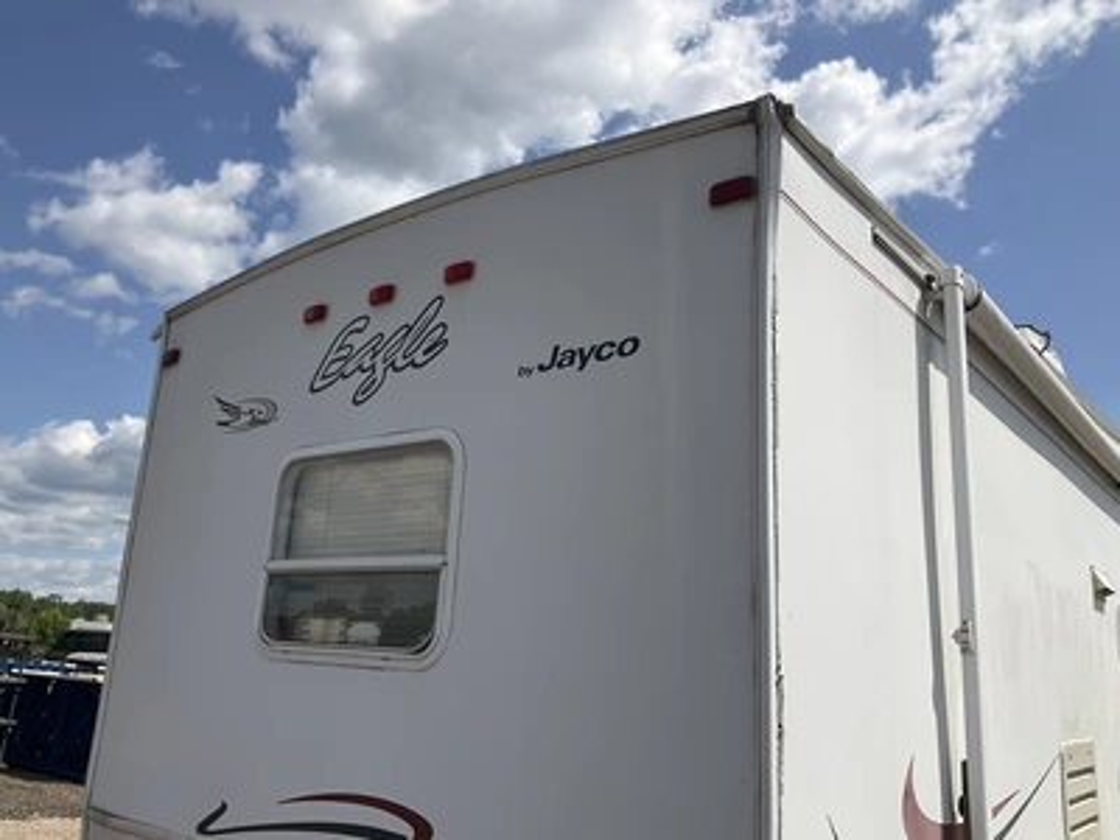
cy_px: 420
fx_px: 938
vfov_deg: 48.2
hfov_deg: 61.7
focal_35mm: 29
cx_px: 560
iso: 25
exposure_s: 1/3534
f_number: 1.8
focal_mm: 3
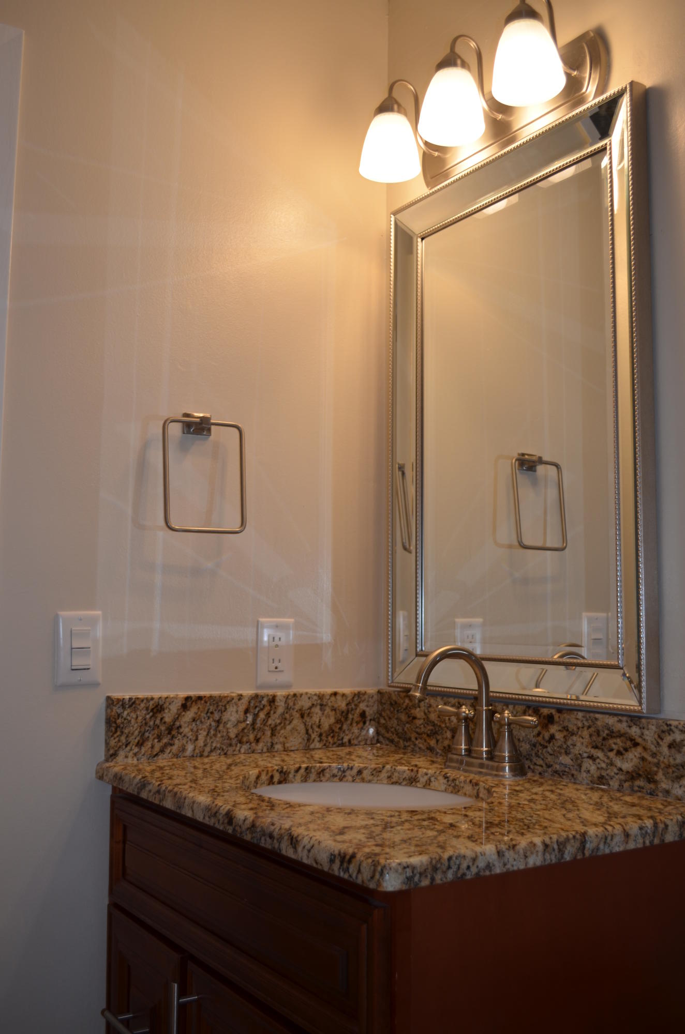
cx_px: 342
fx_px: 1032
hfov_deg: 36.7
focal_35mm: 36
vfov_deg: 53.2
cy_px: 517
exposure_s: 1/200
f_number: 4
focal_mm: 24
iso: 200
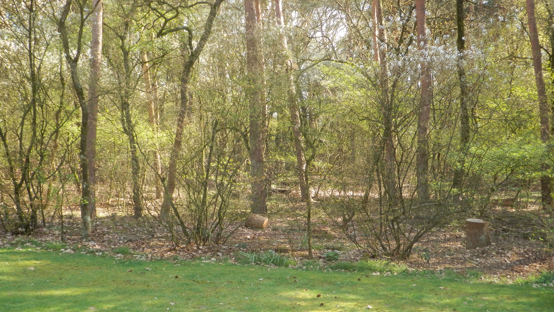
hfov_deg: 37.2
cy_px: 183
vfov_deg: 21.4
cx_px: 277
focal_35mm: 56
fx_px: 823
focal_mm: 9.1
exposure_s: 1/60
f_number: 4.4
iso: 80
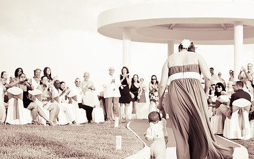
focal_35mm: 99
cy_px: 110
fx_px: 685
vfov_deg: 13.2
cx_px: 154
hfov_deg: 21.0
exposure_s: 1/800
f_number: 4
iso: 200
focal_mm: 70
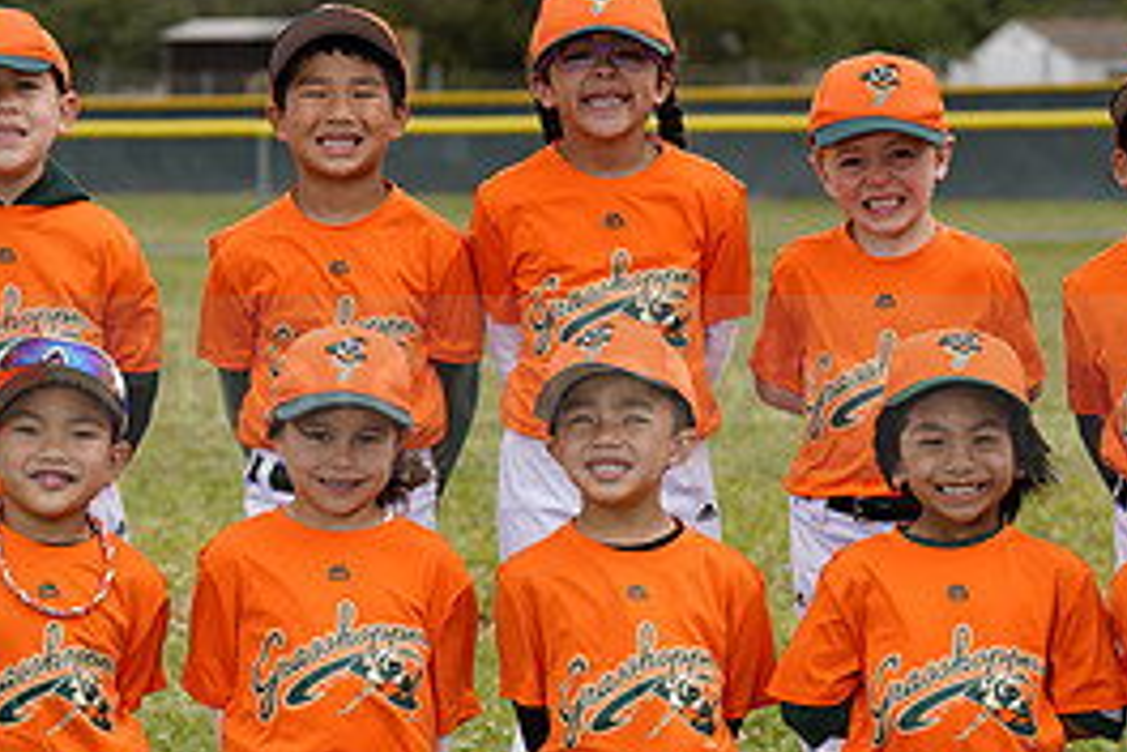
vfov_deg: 6.2
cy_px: 352
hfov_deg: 9.3
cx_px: 380
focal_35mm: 222
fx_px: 6949
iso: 50
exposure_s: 1/250
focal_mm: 101
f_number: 5.6
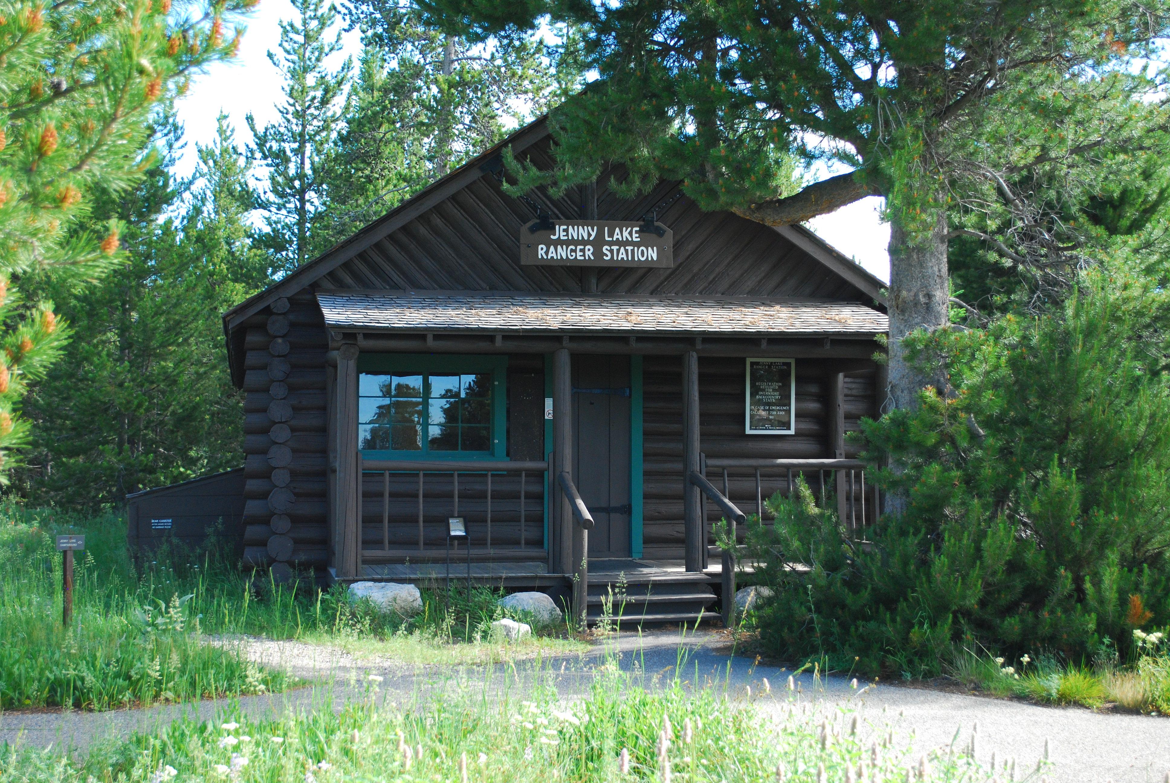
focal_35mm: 52
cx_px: 585
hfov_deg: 37.8
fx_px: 1708
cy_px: 392
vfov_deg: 25.8
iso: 400
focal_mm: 35
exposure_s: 1/200
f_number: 5.3
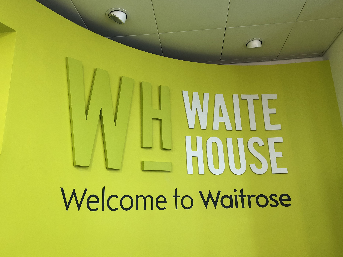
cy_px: 127
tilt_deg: +15.7
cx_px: 167
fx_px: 297
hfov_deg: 60.0
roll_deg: +1.2
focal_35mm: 30
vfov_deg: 46.8
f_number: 1.8
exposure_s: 1/20
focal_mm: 4
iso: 40
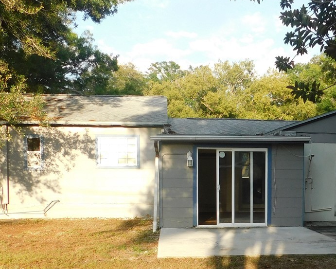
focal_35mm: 52
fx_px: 517
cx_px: 241
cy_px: 209
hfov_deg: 35.4
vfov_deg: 28.6
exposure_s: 1/400
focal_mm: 4
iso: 125
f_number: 3
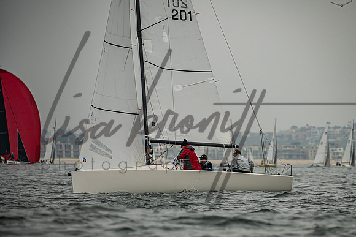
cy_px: 144
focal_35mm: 317
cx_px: 226
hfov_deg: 6.5
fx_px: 3137
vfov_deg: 4.3
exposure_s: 1/4000
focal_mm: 250
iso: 200
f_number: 5
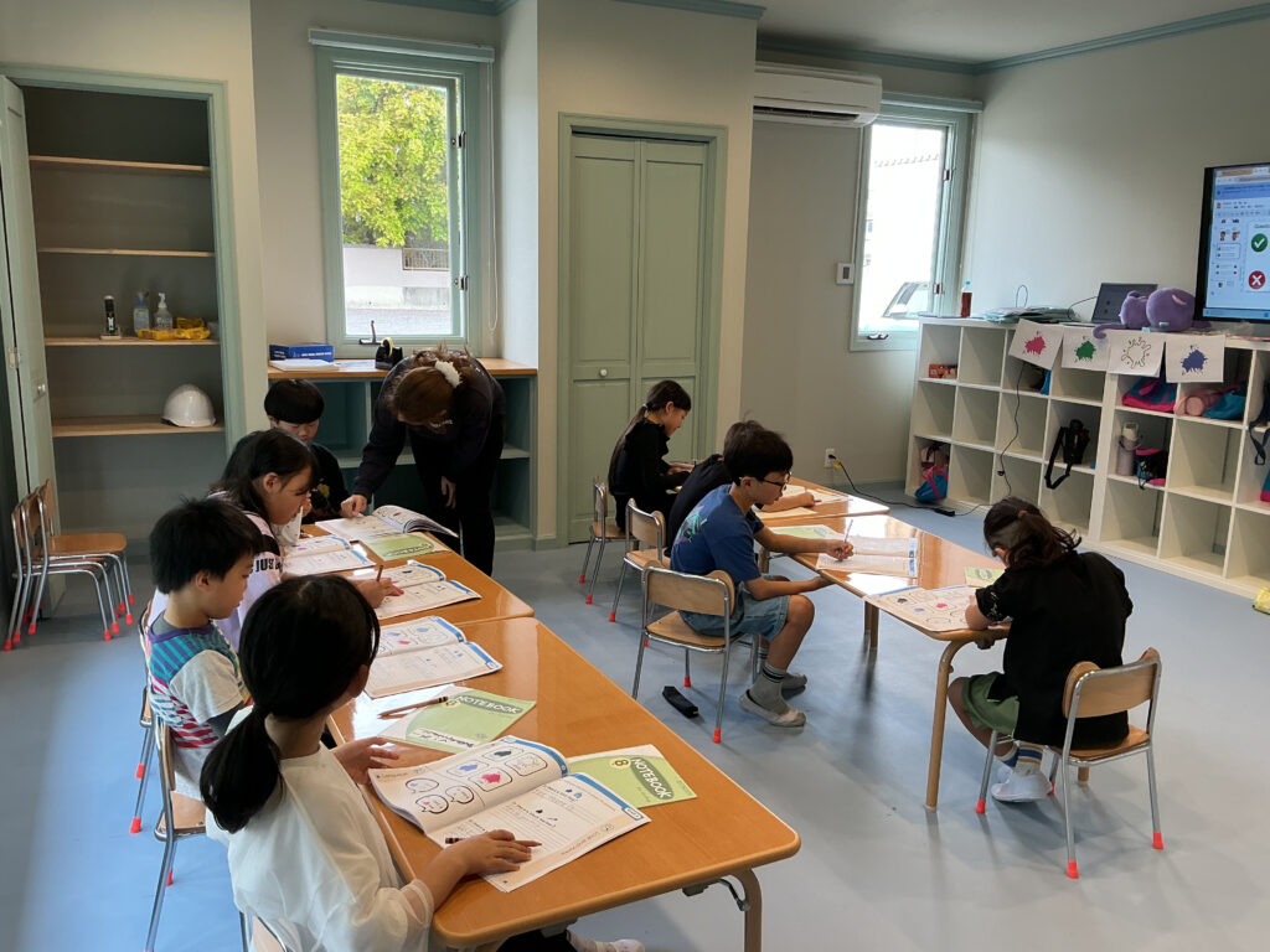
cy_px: 476
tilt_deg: -11.5
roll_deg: -1.1
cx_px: 635
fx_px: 1064
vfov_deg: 48.2
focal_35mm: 29
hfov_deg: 61.7
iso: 64
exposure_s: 1/120
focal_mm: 3
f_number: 1.8
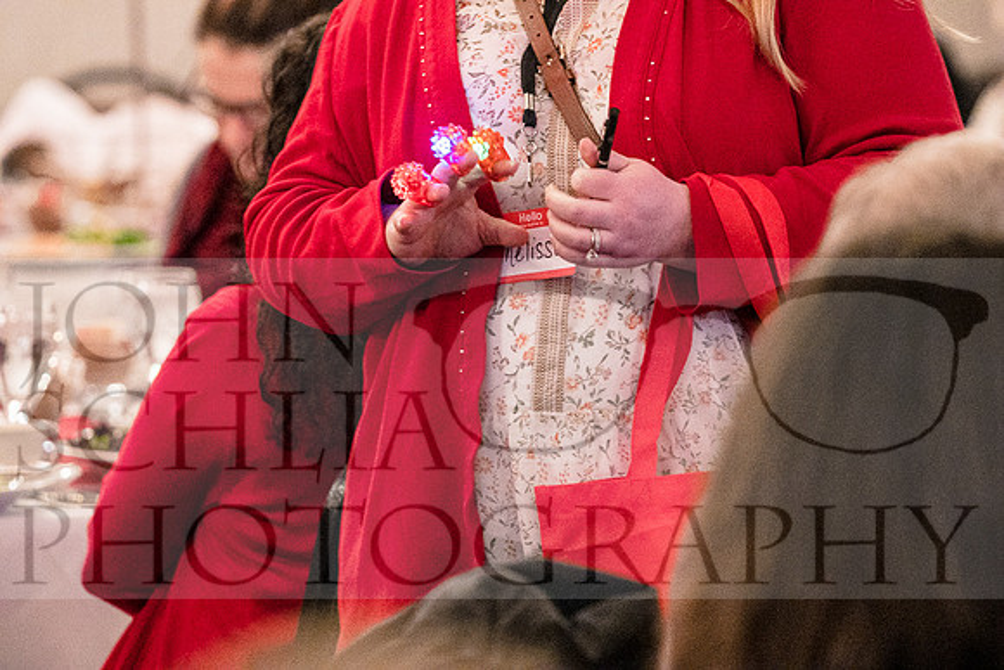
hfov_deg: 7.2
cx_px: 502
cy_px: 335
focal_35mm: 286
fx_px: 7978
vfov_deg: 4.8
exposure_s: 1/100
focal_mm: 191
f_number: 4
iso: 6400
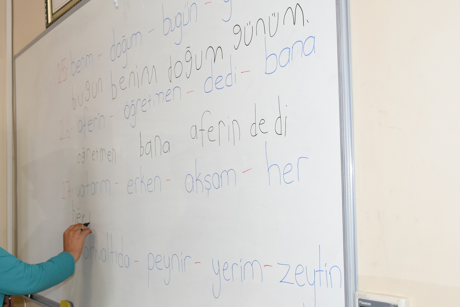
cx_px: 178
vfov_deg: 26.5
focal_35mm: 51
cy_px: 169
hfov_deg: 38.7
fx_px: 652
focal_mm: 26
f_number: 5.6
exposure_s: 1/100
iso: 1250
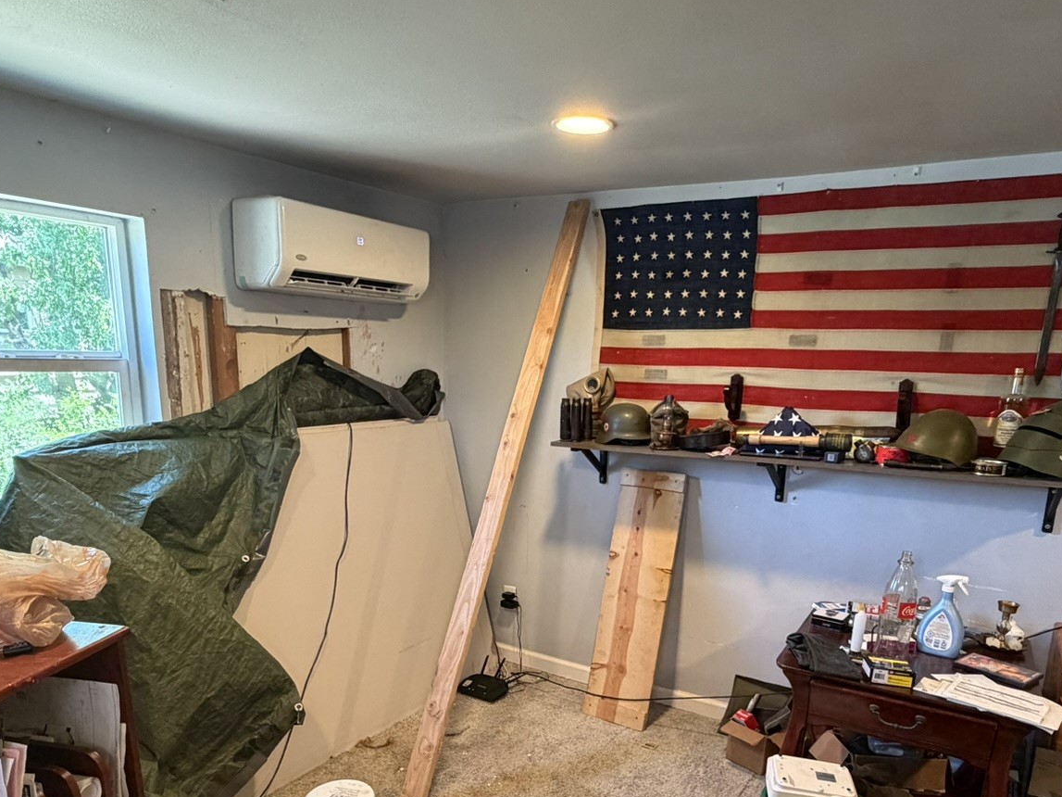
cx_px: 534
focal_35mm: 25
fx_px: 767
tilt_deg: -13.6
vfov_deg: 53.7
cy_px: 536
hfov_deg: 69.4
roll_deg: -1.6
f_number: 2.2
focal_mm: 2.22
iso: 320
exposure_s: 1/60
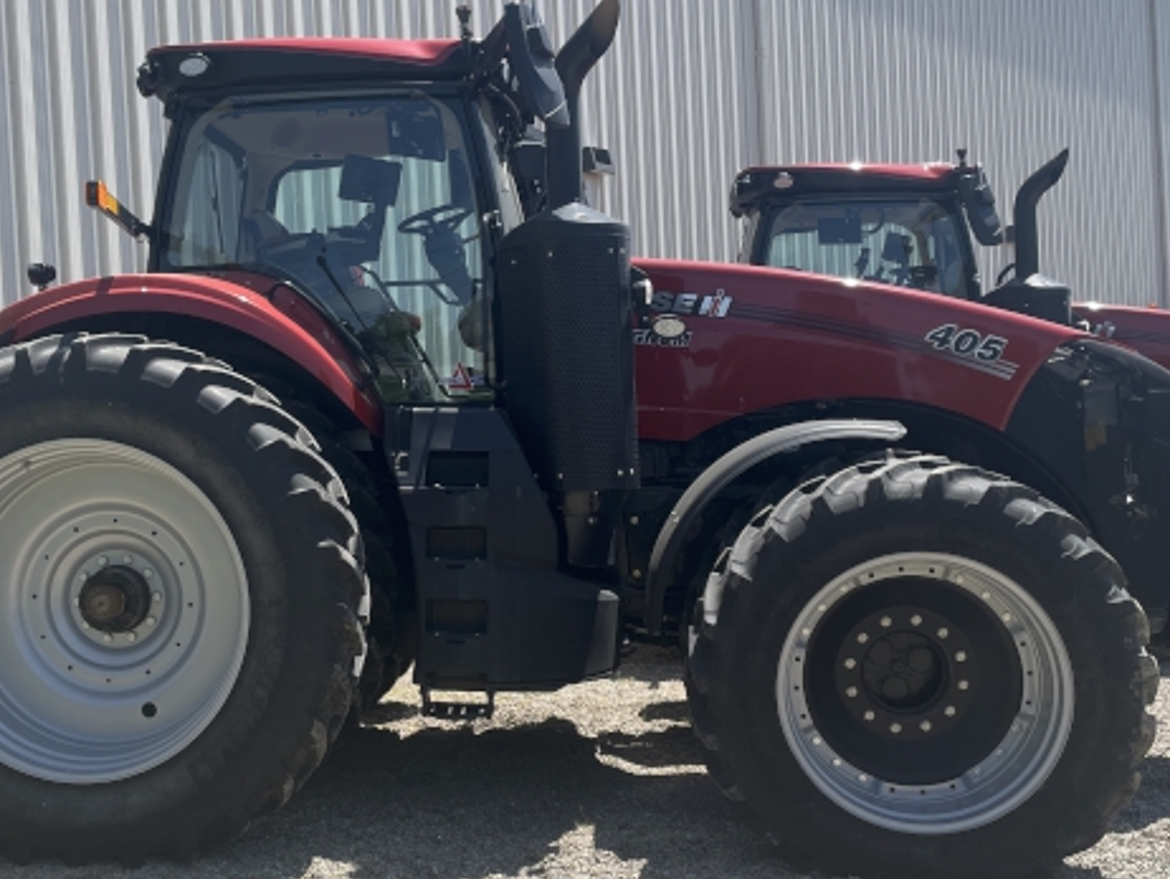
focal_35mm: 45
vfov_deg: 32.2
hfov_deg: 41.7
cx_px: 425
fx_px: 1522
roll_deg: +3.5
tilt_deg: +1.0
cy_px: 456
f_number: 1.6
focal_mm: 4.2
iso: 32
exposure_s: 1/2618
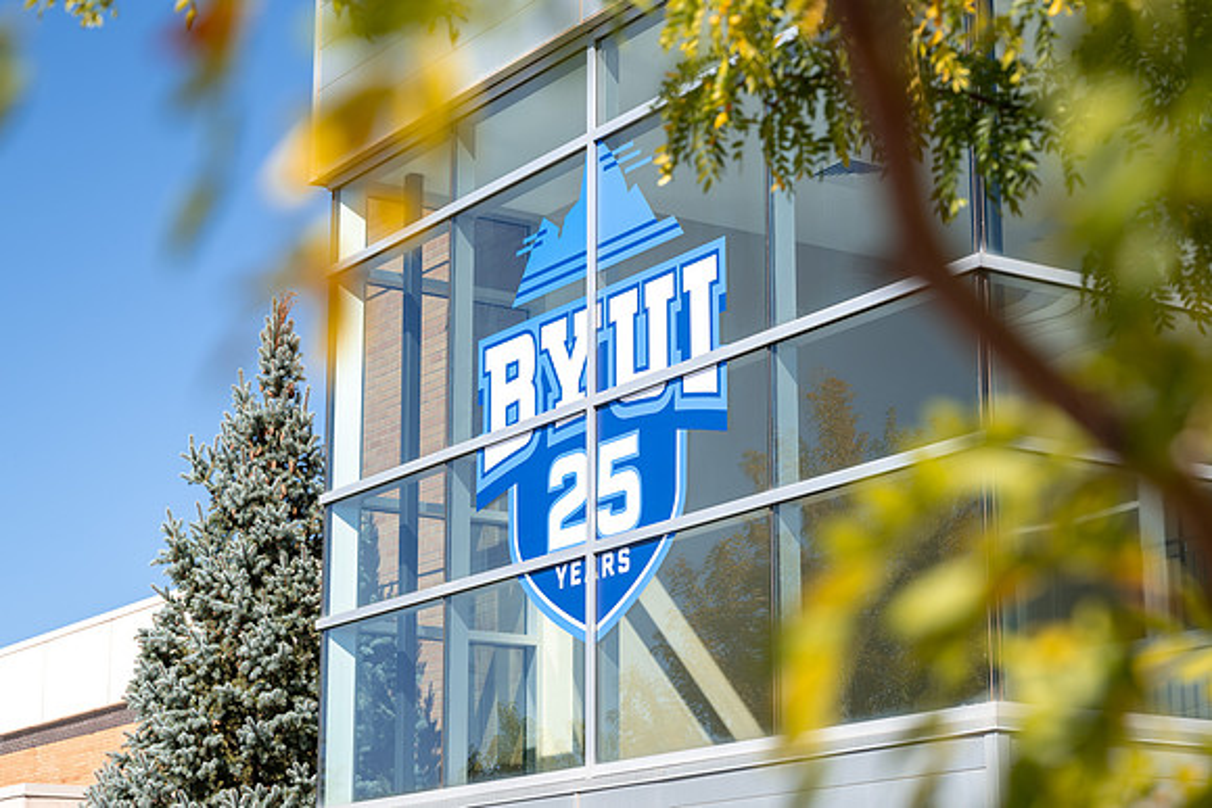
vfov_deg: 17.9
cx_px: 629
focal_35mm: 76
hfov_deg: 26.6
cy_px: 368
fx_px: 2565
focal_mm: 70
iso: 100
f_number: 7.1
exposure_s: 1/250
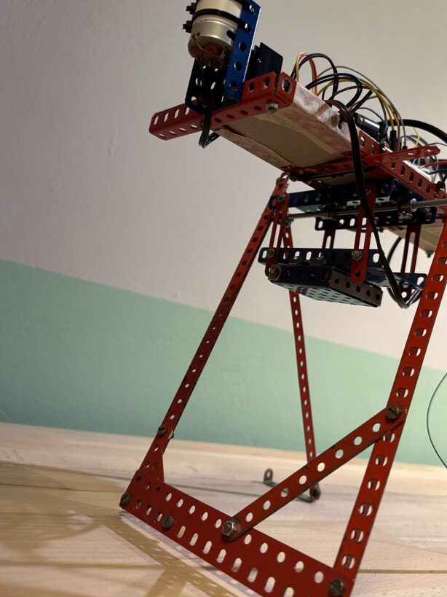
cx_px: 274
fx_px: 517
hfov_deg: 46.5
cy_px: 268
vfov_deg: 59.8
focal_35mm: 30
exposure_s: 1/50
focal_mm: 6.86
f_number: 1.78
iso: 160
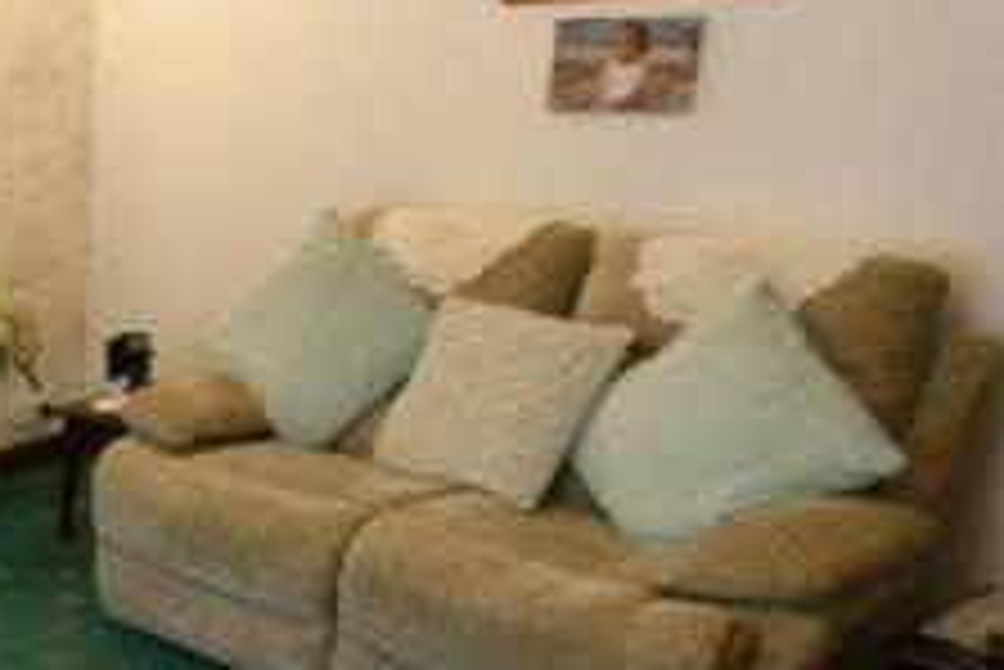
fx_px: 1228
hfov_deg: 38.7
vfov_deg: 30.5
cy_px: 286
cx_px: -29
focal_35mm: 44
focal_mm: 10
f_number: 3.5
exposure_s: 1/20
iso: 400
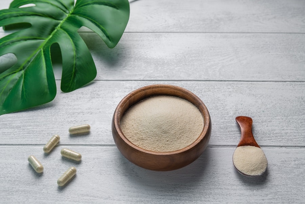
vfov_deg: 28.1
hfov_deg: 41.1
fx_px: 407
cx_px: 152
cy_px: 102
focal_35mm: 48
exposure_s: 1/100
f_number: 9
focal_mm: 48
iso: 200
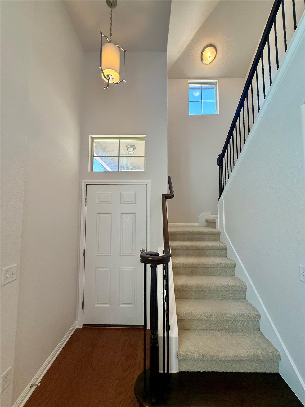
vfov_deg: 102.1
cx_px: 152
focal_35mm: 14
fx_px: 164
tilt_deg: +3.4
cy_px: 204
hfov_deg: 85.7
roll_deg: -0.6
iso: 160
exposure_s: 1/120
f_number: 2.2
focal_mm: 2.22
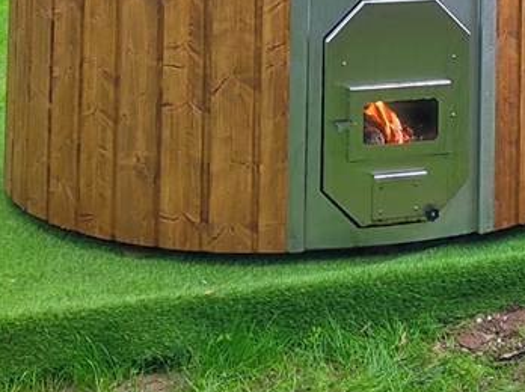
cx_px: 507
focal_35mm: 100
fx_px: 1515
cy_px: -295
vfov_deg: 13.4
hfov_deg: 19.2
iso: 405
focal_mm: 4.7
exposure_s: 1/50
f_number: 1.79
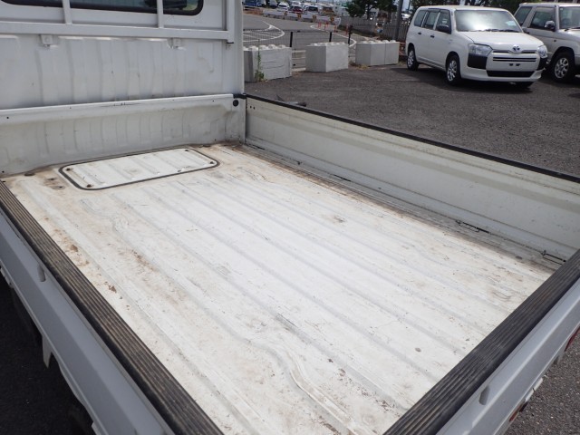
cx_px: 290
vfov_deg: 54.9
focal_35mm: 25
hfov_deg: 69.4
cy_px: 218
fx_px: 419
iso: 100
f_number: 8
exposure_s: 1/400
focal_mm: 4.5
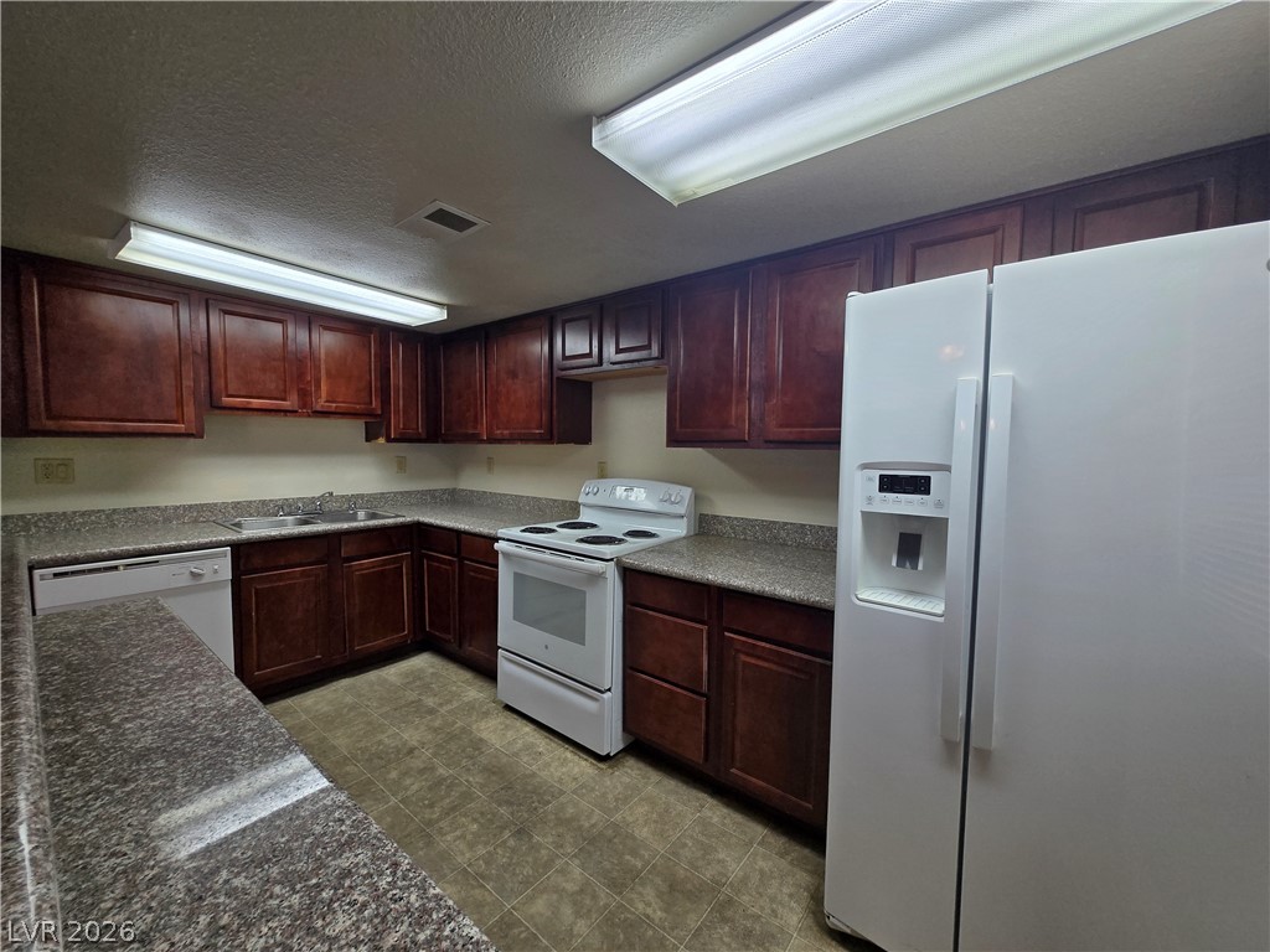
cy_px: 476
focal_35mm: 13
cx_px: 635
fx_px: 477
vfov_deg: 89.9
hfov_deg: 106.2
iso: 50
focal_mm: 1.7
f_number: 2.2
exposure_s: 1/120
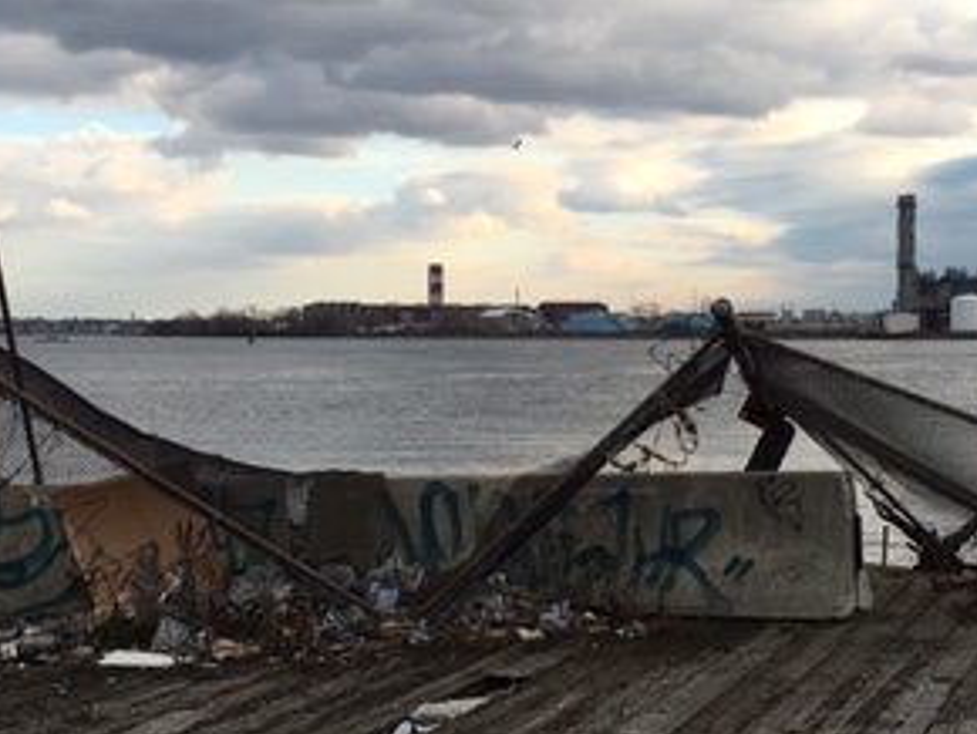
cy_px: 428
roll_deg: +0.2
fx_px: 1808
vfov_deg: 22.9
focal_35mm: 64
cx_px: 617
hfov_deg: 30.1
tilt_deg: -2.9
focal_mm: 4.15
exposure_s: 1/561
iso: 25
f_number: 2.2
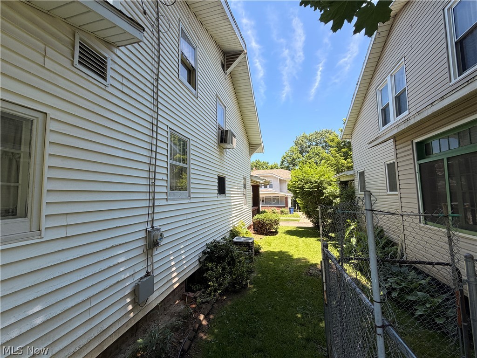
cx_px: 238
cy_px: 179
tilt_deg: +4.6
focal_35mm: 14
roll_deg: +1.1
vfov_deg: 85.7
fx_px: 193
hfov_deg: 102.1
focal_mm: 2.22
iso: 64
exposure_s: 1/502
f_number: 2.2
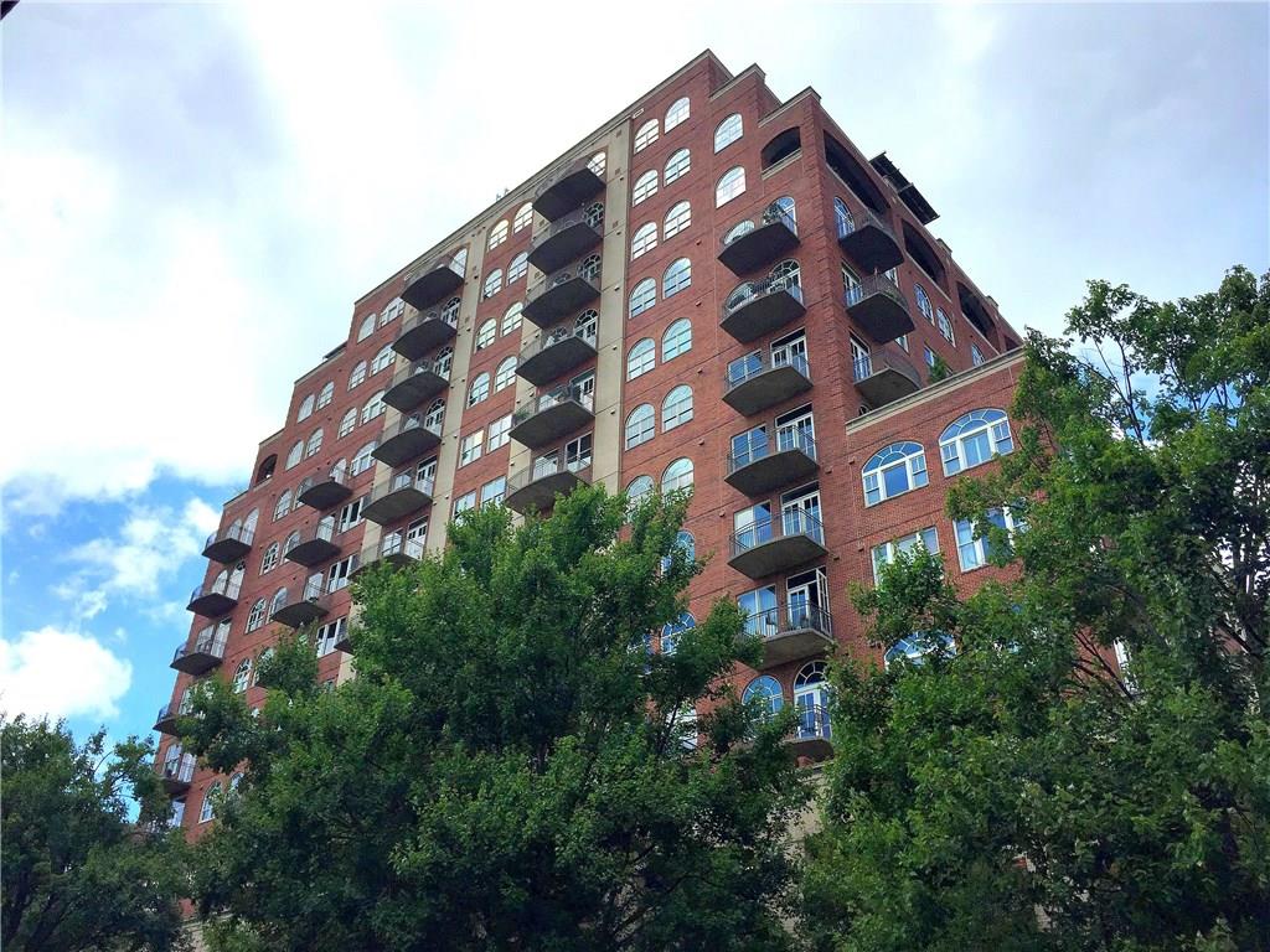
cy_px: 476
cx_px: 635
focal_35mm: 29
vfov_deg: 48.2
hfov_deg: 61.7
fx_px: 1064
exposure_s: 1/2825
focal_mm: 4.15
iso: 32
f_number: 2.2
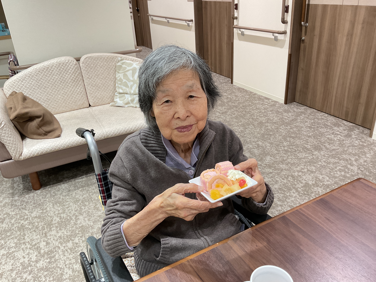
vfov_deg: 48.2
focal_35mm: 29
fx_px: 315
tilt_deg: -26.4
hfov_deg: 61.7
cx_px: 188
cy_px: 141
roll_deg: +4.1
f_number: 1.8
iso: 125
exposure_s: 1/60
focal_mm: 3
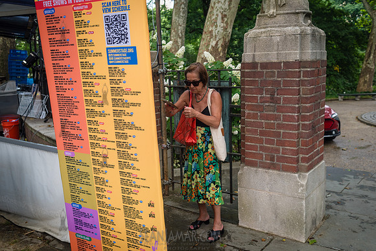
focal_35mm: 35
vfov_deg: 37.9
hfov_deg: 54.4
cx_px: 188
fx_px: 366
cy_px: 126
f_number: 4
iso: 400
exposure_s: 1/200
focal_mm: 35
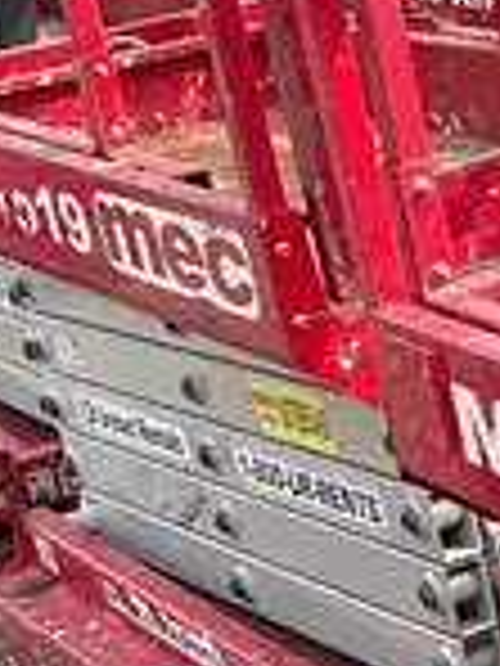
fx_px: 2484
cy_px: 430
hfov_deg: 10.2
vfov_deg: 15.3
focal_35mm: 129
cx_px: 1131
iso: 64
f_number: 1.6
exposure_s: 1/1016
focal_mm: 5.96
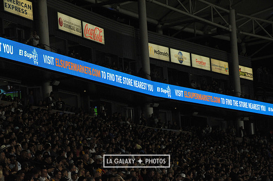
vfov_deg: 9.1
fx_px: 1137
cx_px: 136
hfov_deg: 13.7
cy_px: 90
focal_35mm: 150
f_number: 11
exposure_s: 1/500
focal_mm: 150
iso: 3200
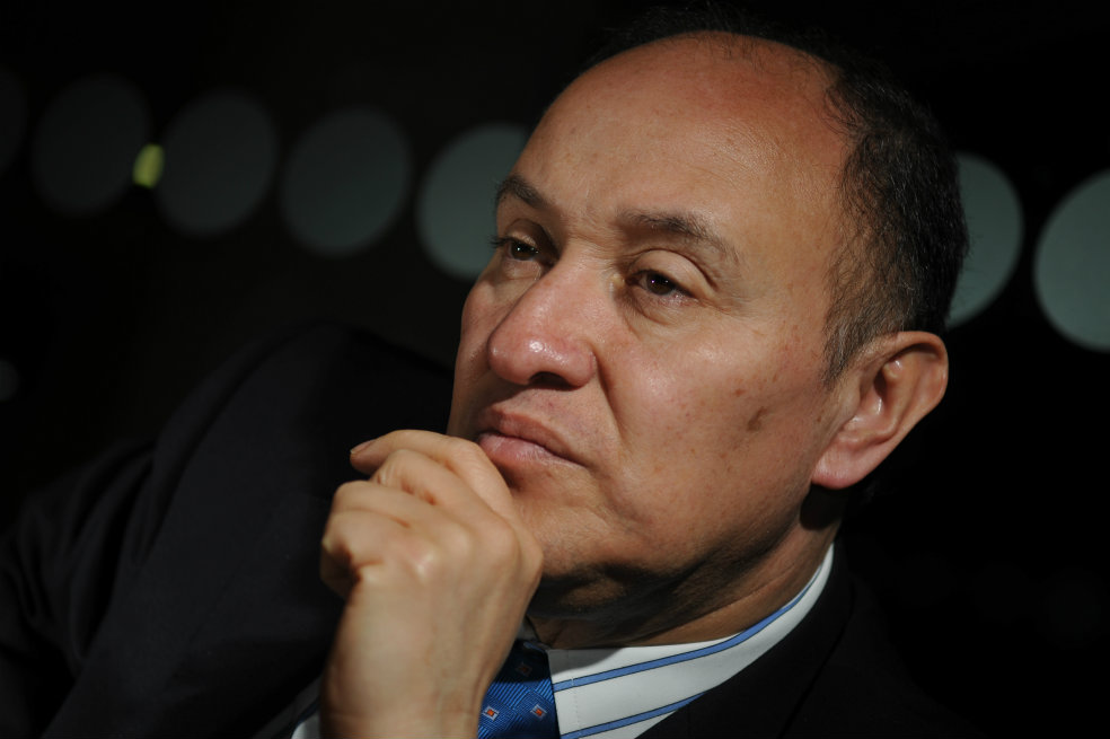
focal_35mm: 82
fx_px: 2542
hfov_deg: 24.6
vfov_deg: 16.5
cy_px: 370
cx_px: 555
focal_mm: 55
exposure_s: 1/320
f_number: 2.8
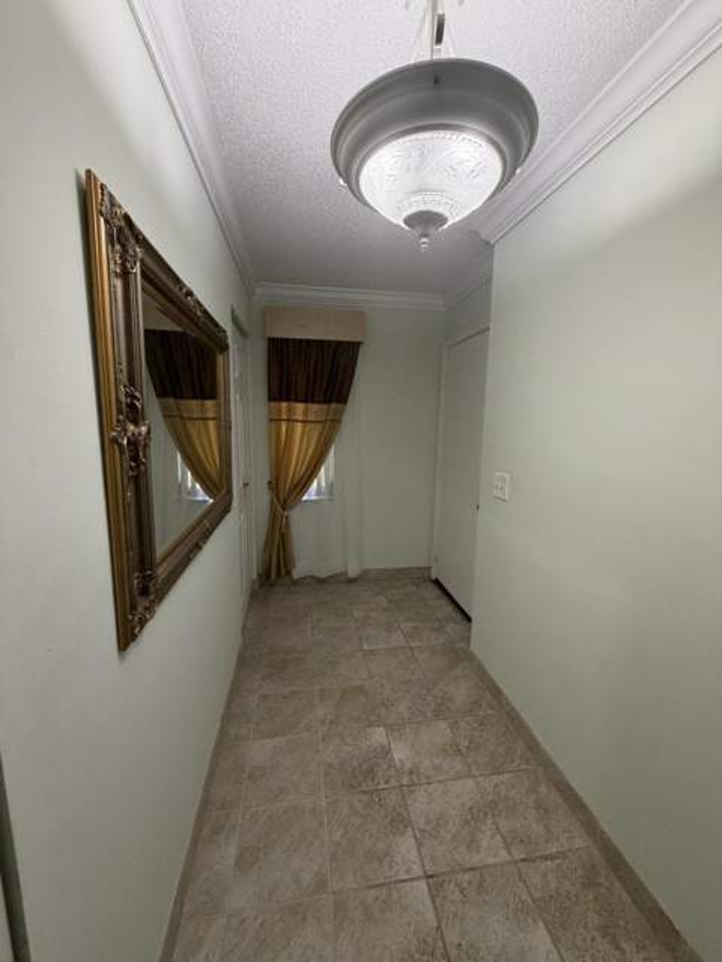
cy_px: 481
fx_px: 389
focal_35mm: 14
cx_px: 361
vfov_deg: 102.1
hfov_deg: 85.7
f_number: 2.2
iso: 320
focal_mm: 2.22
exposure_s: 1/120
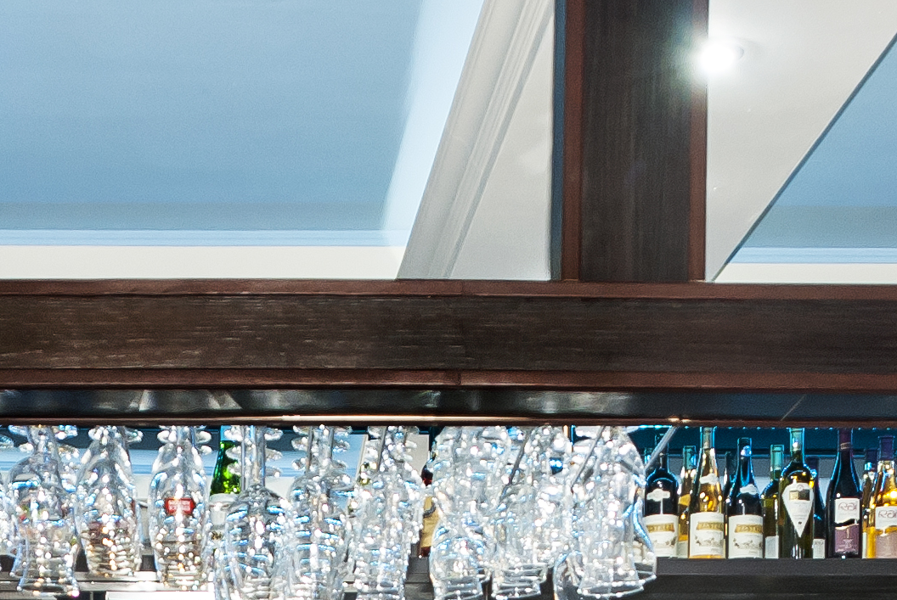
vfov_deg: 13.1
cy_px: 884
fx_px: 2470
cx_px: 77
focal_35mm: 99
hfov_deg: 20.2
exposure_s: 1/15
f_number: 4
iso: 200
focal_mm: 18
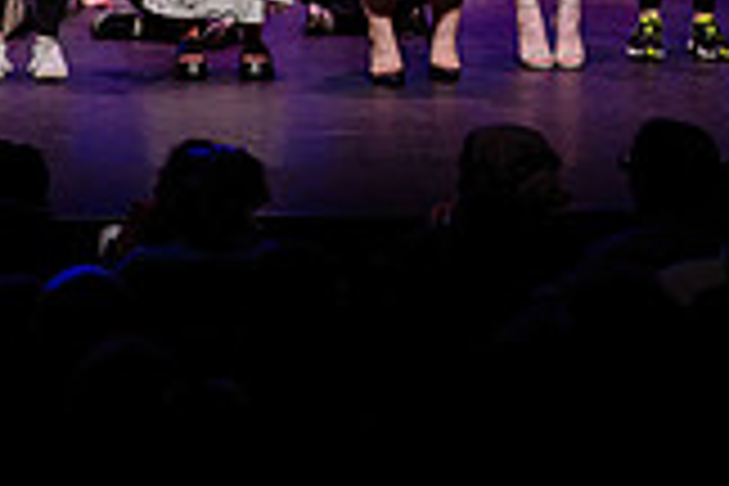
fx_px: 5224
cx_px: -387
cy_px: -335
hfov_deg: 7.8
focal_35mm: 258
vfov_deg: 5.3
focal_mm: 72
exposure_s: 1/250
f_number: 4
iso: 1000
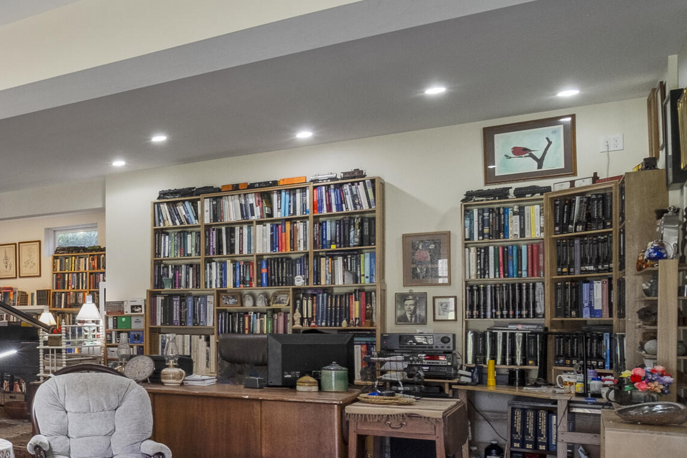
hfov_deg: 39.0
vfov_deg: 35.3
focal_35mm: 37
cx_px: -125
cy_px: 331
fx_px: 706
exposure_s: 1/8
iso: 400
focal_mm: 9
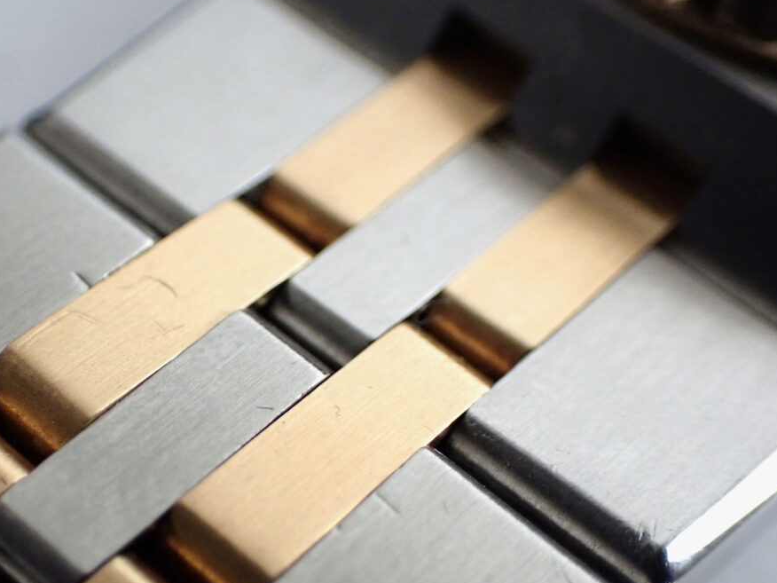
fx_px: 1661
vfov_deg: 19.8
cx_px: 258
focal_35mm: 74
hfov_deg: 26.2
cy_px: 385
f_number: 3.3
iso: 800
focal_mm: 9.65
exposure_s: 1/160
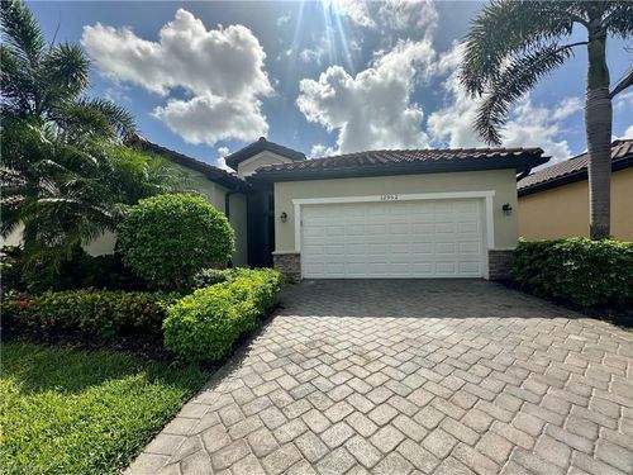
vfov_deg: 85.7
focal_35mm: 14
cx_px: 316
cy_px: 238
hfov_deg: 102.1
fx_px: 256
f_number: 2.2
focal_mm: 2.22
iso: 50
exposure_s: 1/2882
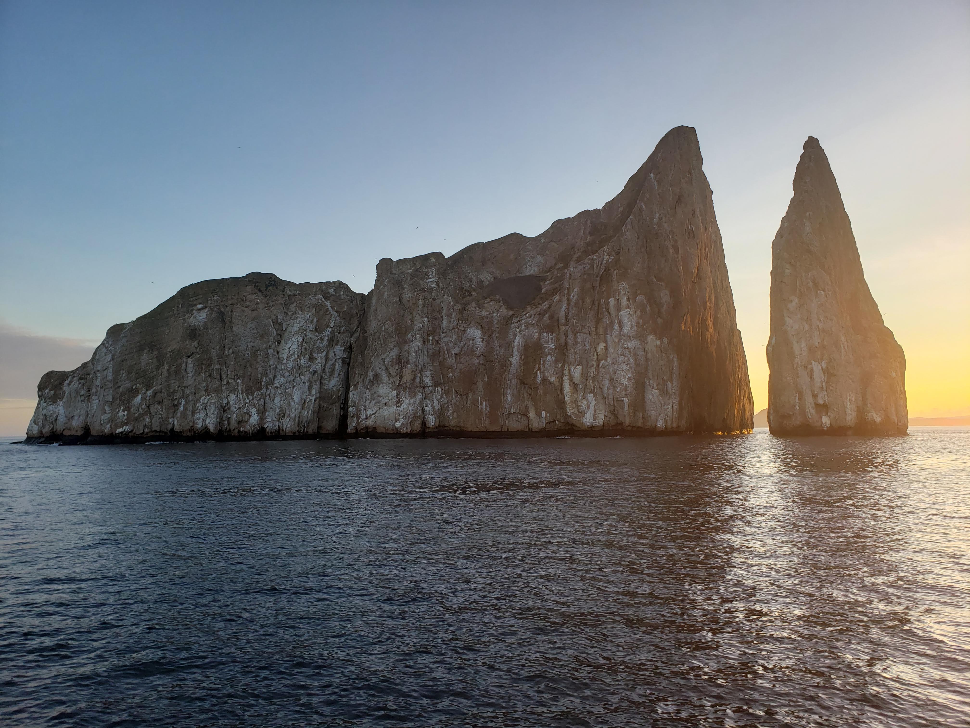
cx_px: 485
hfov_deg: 67.3
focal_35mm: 26
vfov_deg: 53.1
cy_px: 364
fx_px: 729
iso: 50
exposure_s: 1/357
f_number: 2.4
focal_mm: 4.3
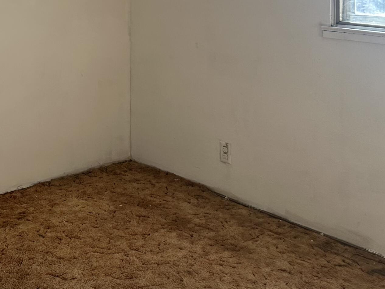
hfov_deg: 31.5
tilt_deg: -2.6
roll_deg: -0.7
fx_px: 634
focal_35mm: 57
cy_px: -23
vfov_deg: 24.1
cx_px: 8
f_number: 1.78
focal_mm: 6.86
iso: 125
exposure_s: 1/149
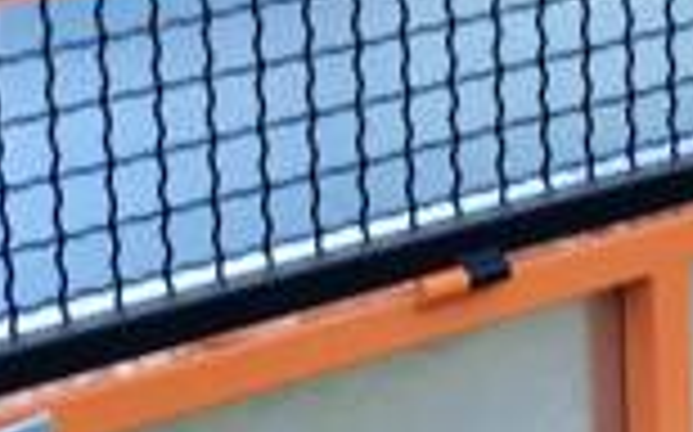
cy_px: 207
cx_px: 423
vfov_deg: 6.6
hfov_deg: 10.5
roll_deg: +1.3
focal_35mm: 200
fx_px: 3775
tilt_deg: -12.6
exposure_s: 1/50
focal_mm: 4.15
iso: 32
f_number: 2.2
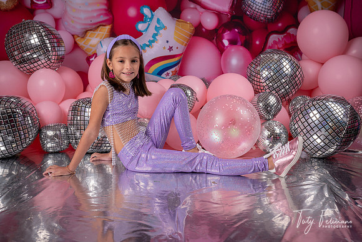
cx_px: 181
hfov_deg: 50.7
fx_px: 382
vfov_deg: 35.1
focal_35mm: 38
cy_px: 121
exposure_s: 1/160
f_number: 5
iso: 160
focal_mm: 38
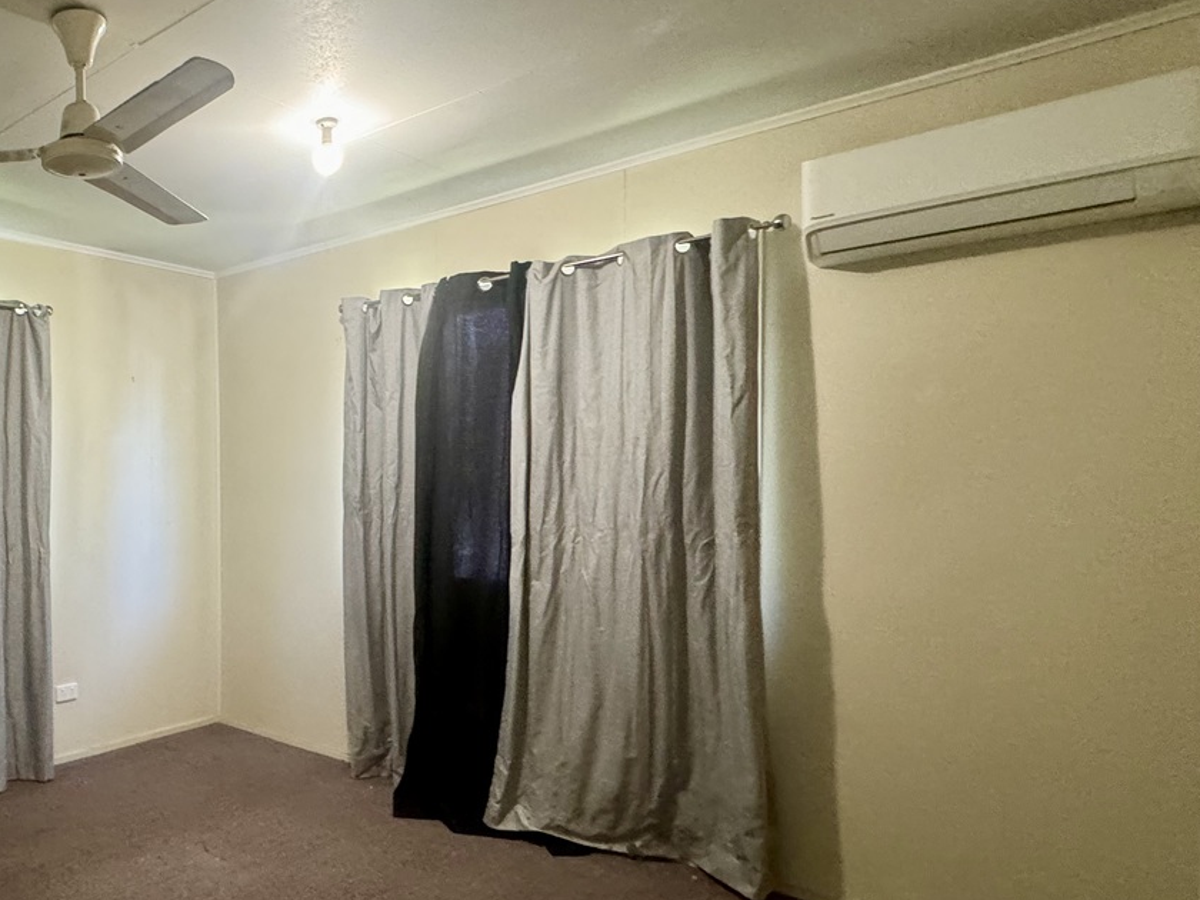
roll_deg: +0.8
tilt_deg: -2.5
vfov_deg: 54.7
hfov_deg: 61.3
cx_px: 177
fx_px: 867
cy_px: 509
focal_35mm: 25
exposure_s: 1/50
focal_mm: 2.22
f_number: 2.2
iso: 500
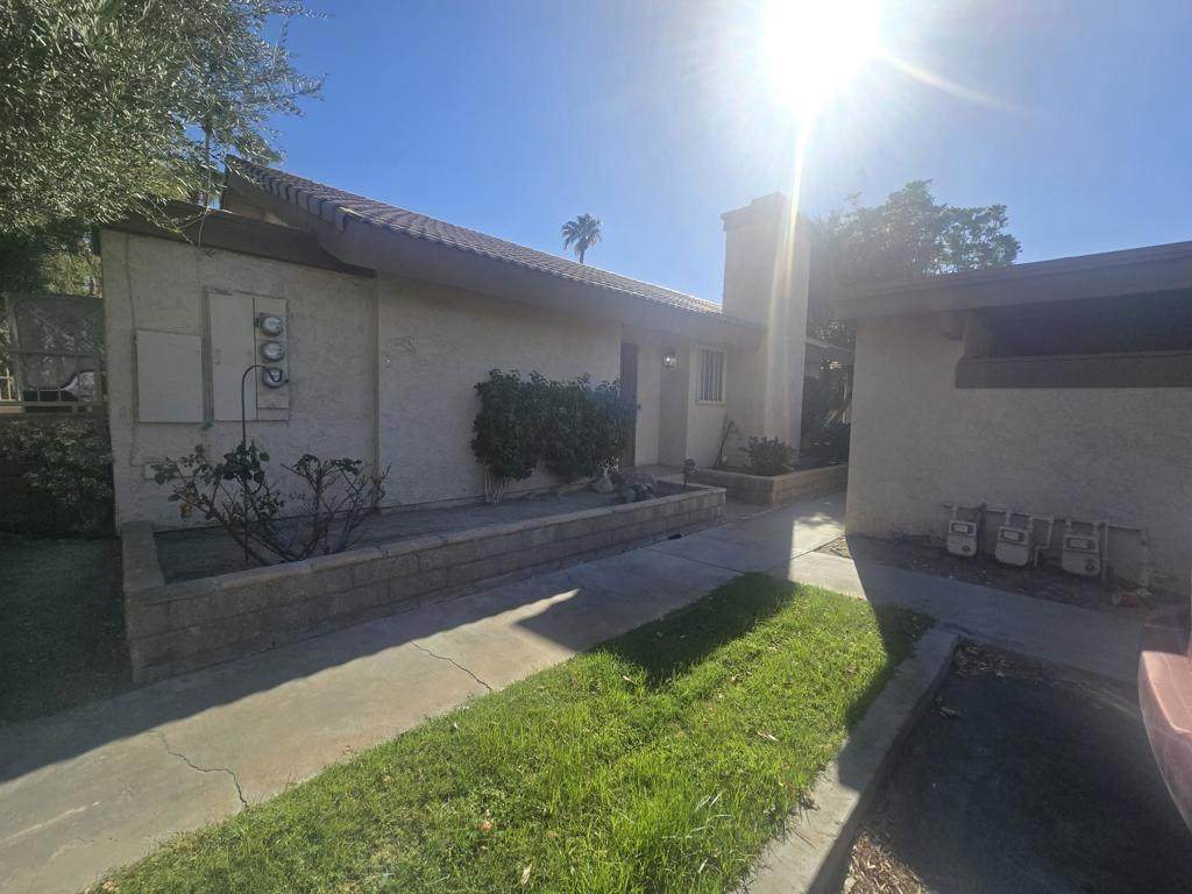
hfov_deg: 106.2
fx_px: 448
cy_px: 447
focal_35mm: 13
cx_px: 596
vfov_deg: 89.9
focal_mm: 2.2
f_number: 2.2
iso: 50
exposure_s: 1/2820
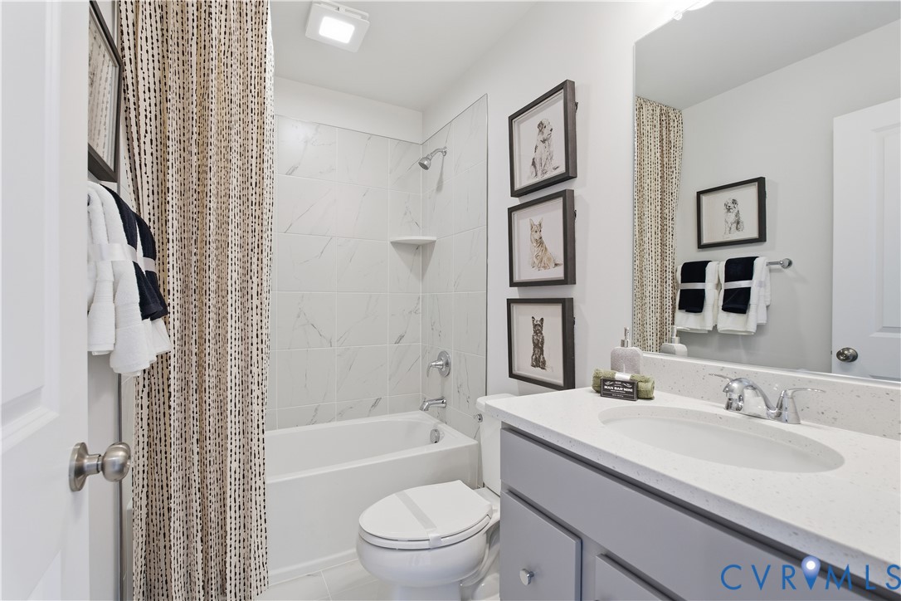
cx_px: 450
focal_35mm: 16
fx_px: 400
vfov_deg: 73.7
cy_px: 300
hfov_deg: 96.7
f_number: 6.3
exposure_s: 1/40
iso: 200
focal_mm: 16
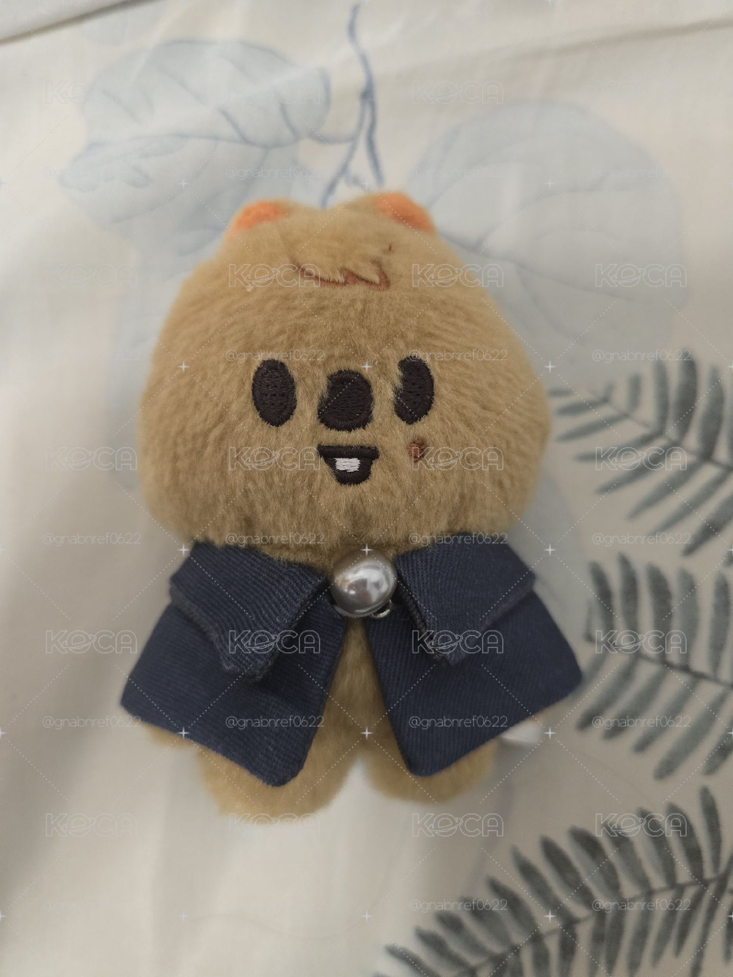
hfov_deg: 58.9
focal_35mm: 23
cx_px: 366
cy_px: 488
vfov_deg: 73.9
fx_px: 649
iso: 800
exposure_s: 1/60
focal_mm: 6.3
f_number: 1.7
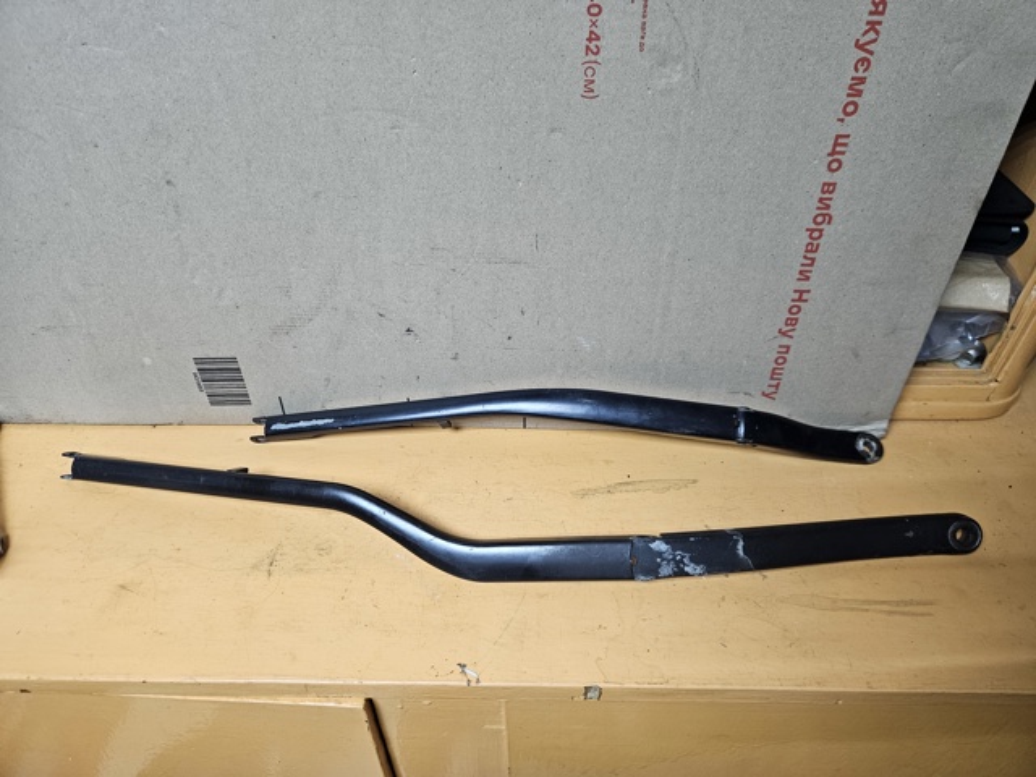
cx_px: 518
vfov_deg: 58.9
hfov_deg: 73.9
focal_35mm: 23
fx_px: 688
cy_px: 388
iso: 250
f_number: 1.8
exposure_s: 1/100
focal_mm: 5.4
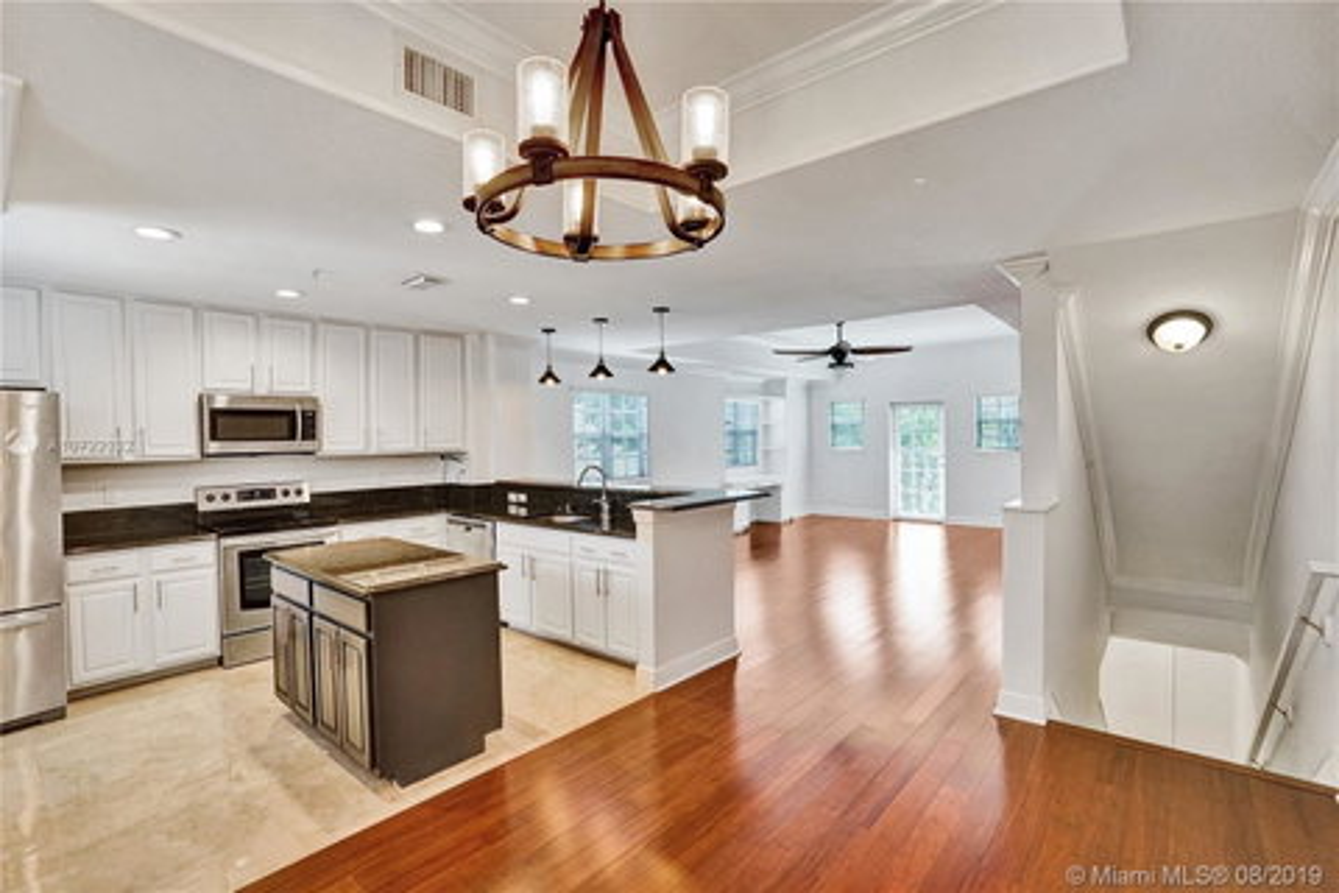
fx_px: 595
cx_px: 670
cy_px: 446
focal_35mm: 16
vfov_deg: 73.7
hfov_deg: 96.7
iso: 1600
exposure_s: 1/400
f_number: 3.5
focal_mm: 16
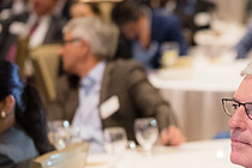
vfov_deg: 5.8
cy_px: 190
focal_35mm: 237
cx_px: 282
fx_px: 1659
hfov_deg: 8.6
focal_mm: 86
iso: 2800
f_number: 2.8
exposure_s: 1/160
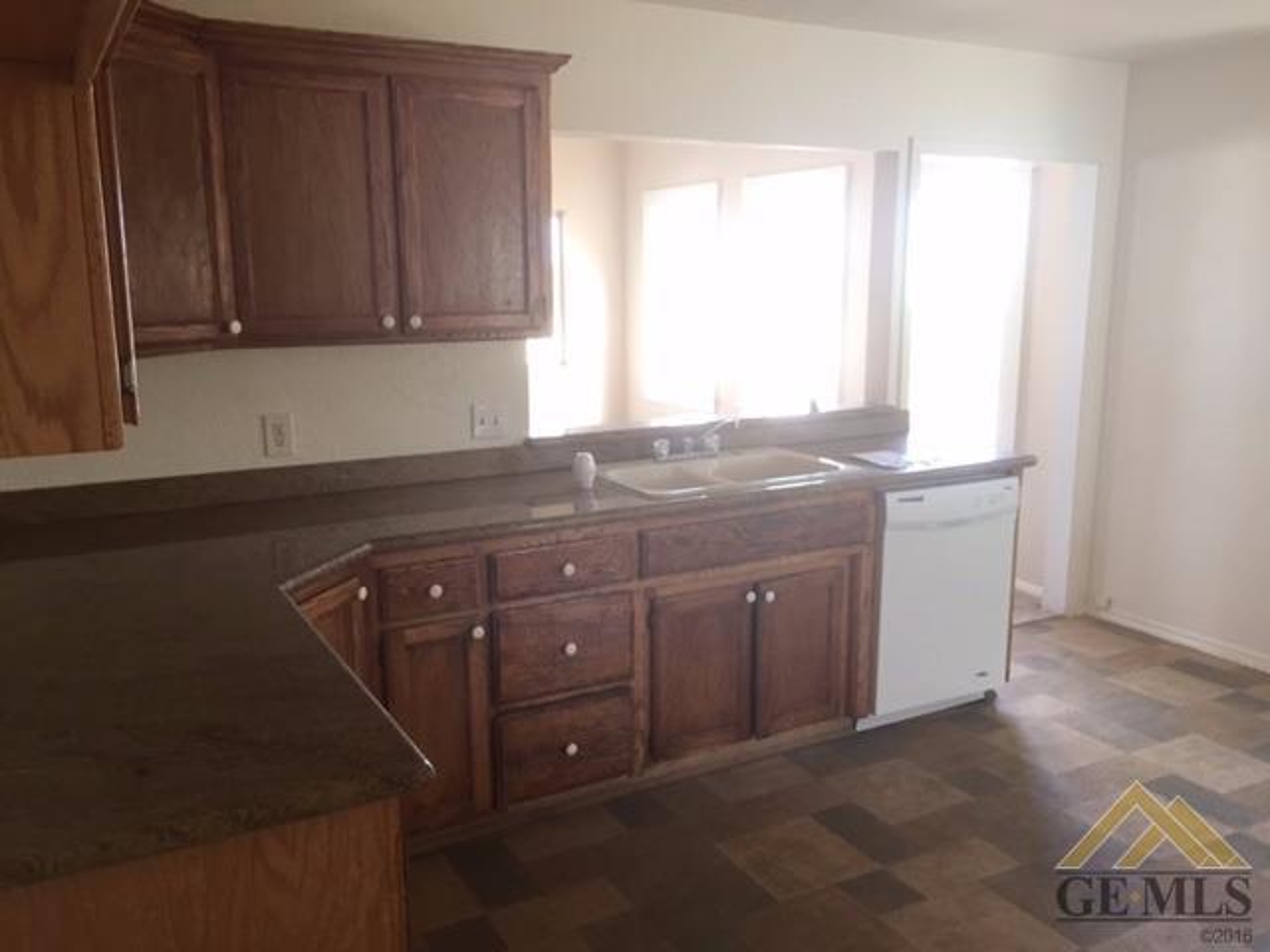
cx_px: 635
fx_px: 1064
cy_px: 476
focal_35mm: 29
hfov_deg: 61.7
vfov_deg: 48.2
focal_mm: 4.15
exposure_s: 1/30
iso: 50
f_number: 2.2
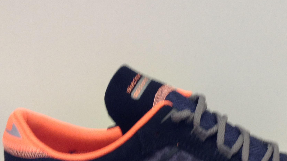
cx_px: 217
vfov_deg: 16.0
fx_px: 571
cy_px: 121
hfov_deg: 27.8
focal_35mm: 75
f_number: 2.4
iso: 80
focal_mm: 4.28
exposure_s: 1/20
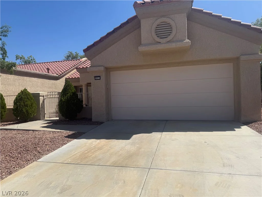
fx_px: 182
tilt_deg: -0.3
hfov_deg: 71.6
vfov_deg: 56.8
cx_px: 131
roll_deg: +1.3
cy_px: 98
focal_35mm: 24
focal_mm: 6.76
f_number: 1.78
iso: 80
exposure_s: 1/6173
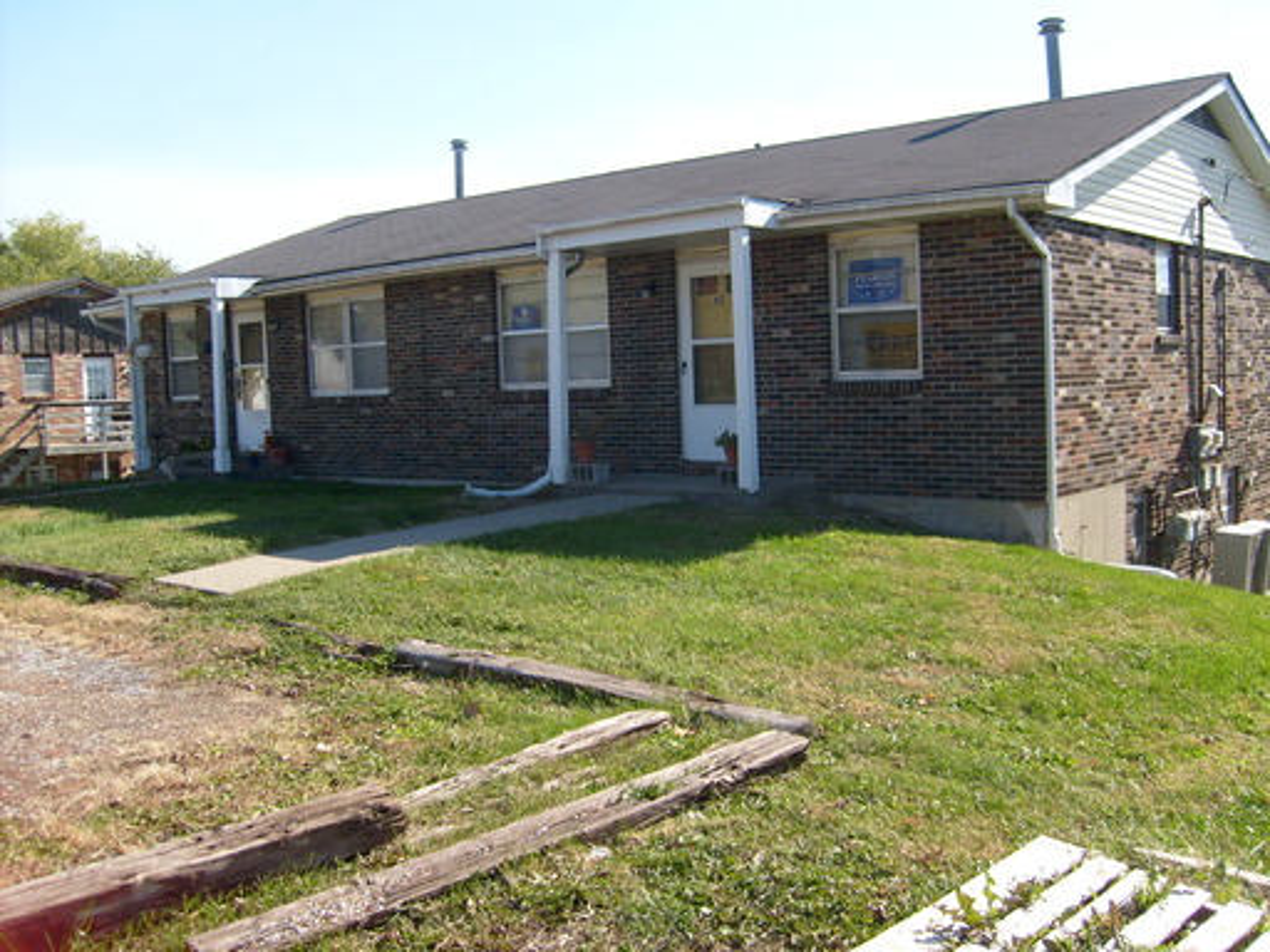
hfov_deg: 52.6
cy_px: 476
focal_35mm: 35
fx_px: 1284
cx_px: 635
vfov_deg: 40.7
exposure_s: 1/180
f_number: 7.1
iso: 80
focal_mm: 5.8
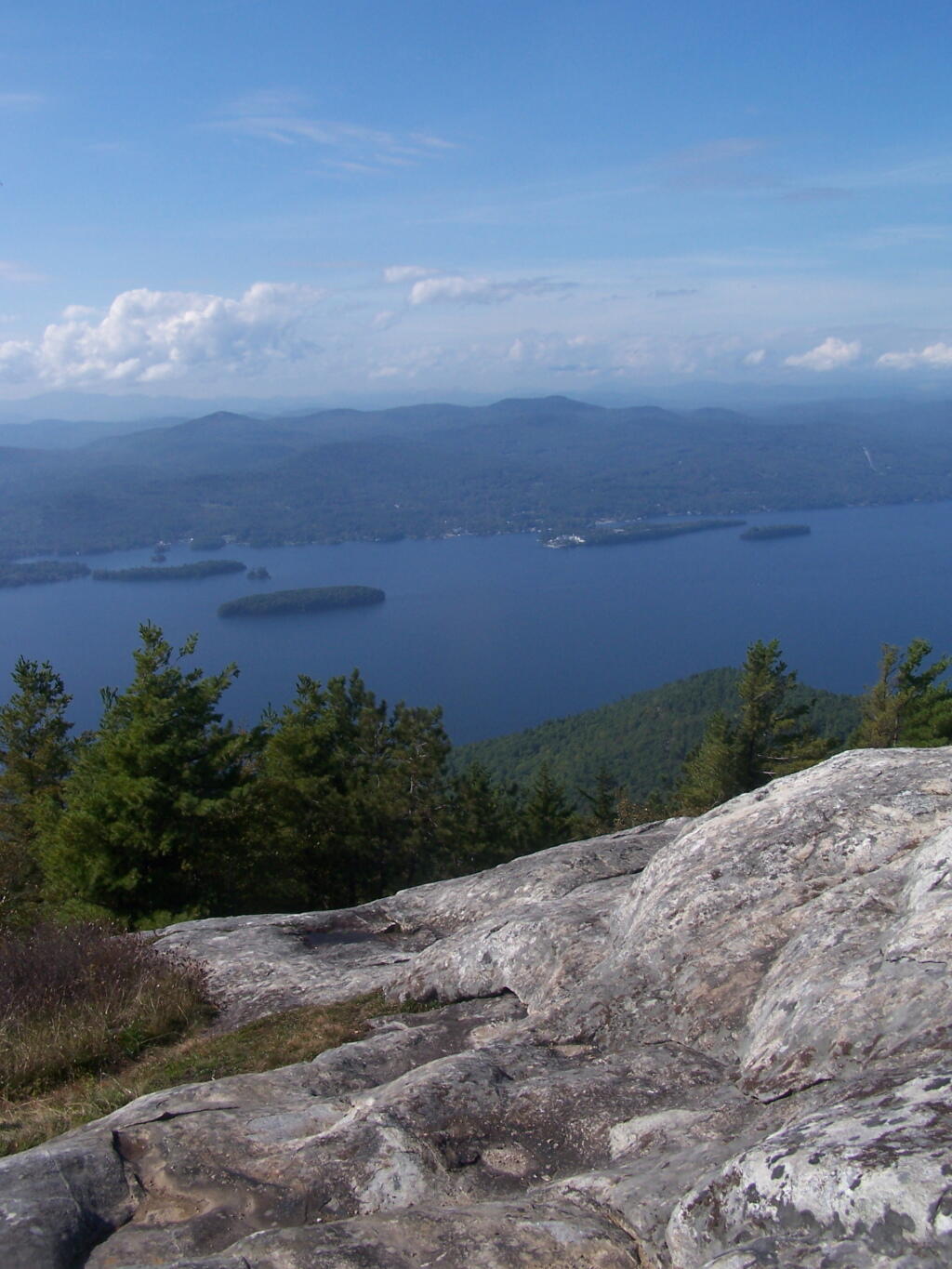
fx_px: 1393
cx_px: 476
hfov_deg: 37.7
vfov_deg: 49.0
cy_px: 634
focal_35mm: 38
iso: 80
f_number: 5.6
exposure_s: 1/640
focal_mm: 6.3
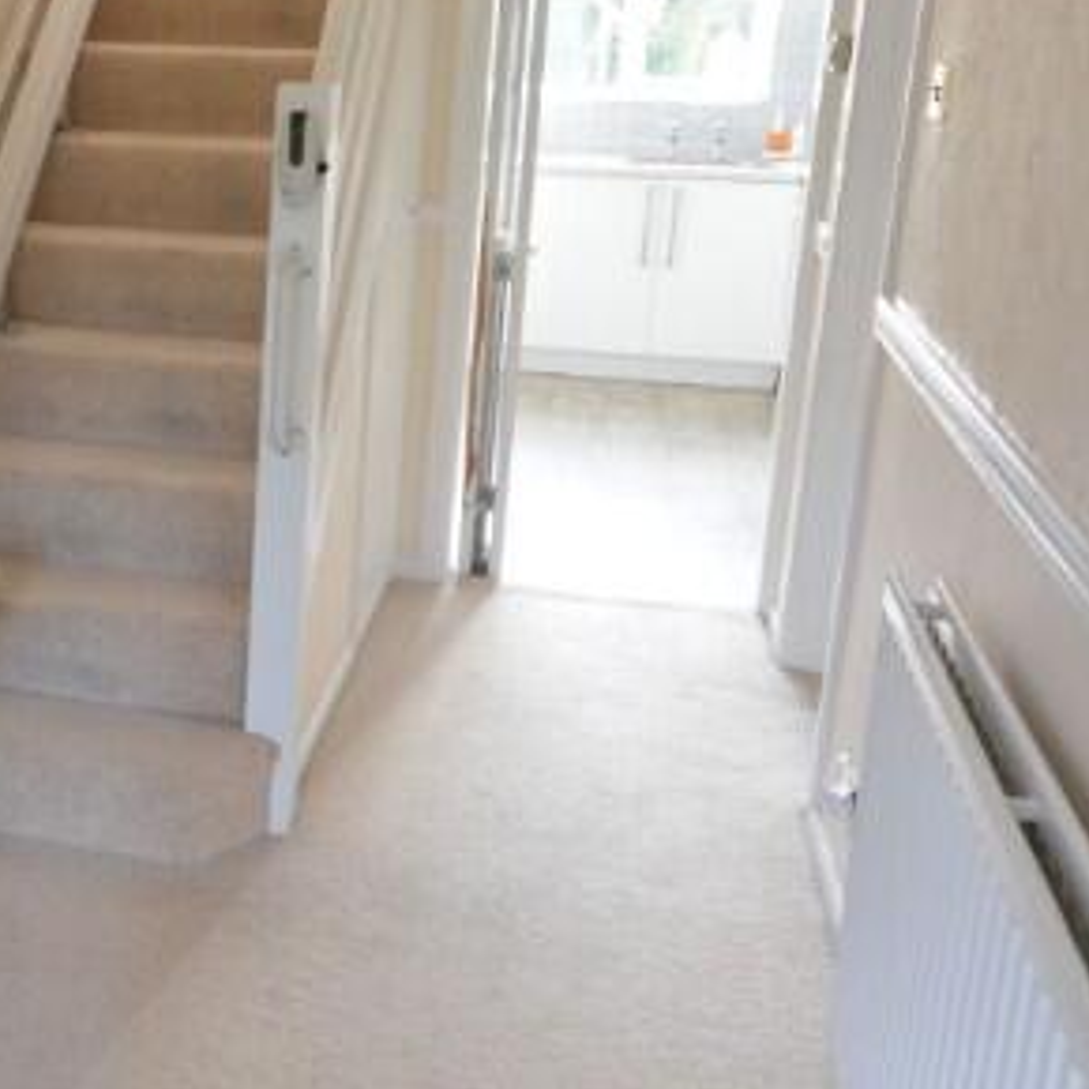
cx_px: 41
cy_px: 451
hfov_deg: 34.7
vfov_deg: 37.4
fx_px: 1602
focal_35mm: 45
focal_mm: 10
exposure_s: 1/8
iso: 400
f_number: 8
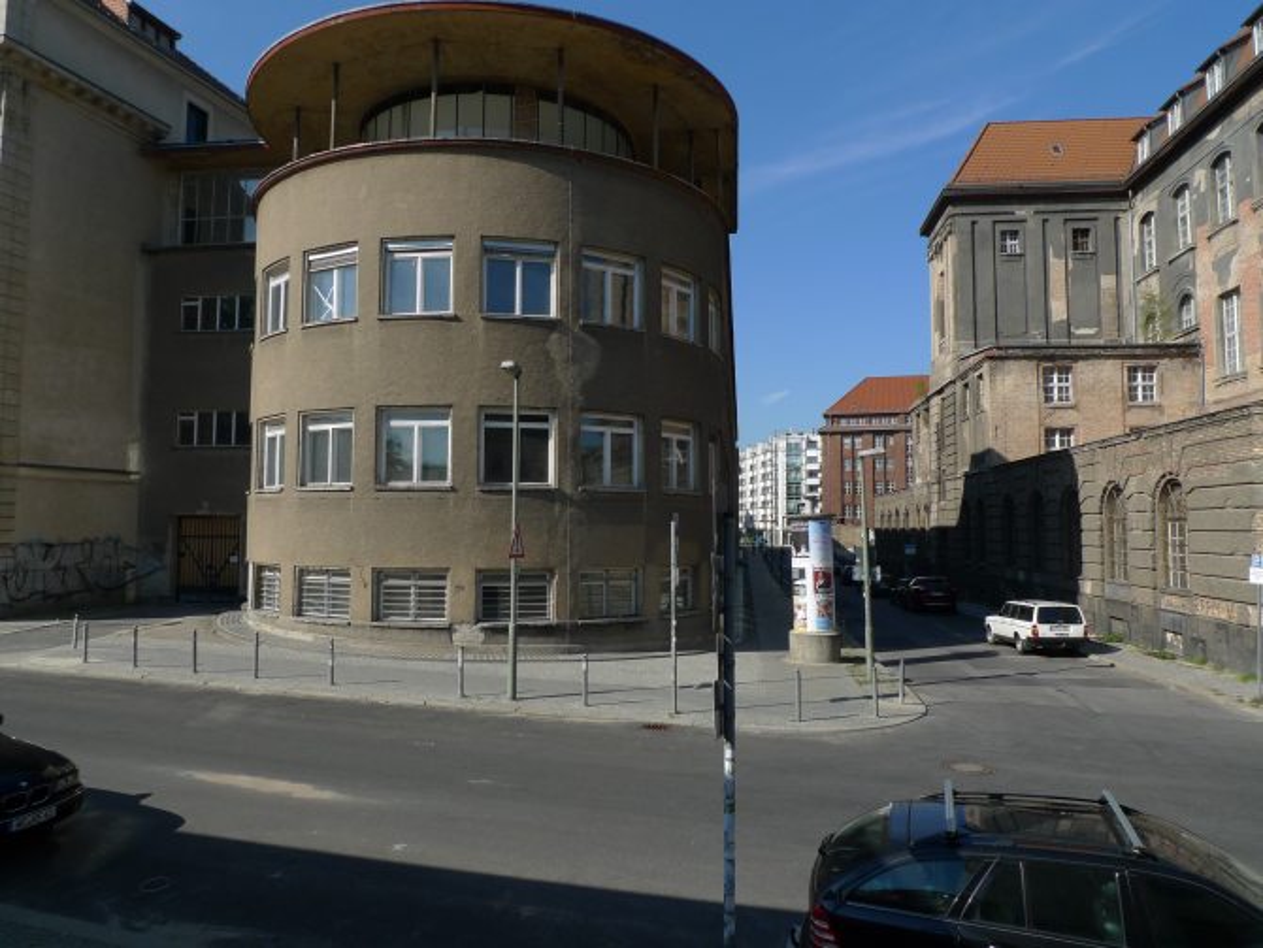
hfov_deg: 71.6
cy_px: 474
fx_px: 876
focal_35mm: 24
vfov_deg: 56.8
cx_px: 632
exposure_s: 1/800
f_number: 4
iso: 80
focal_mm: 5.1
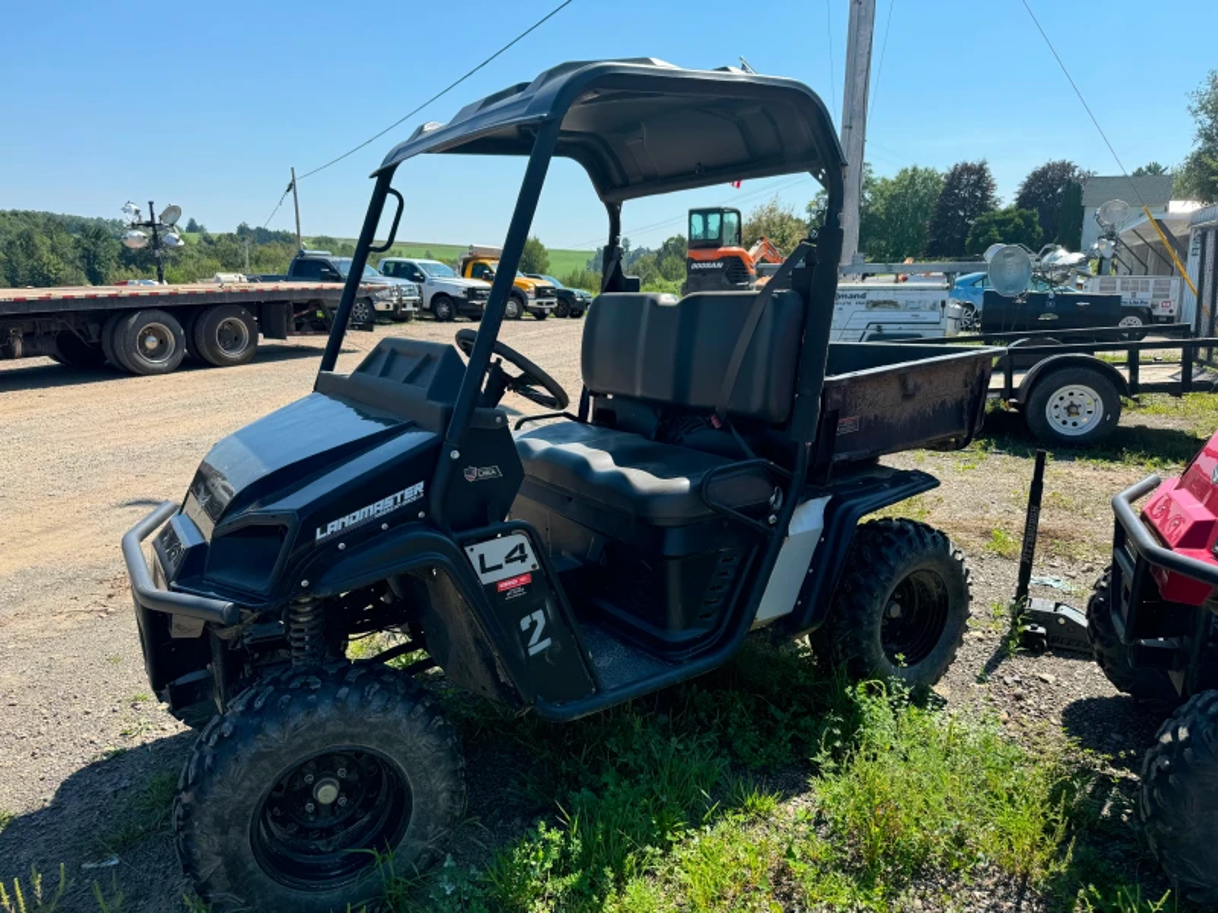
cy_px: 456
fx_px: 844
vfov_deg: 56.8
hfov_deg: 71.6
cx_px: 609
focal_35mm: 24
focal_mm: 6.76
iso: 80
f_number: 1.78
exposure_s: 1/2415
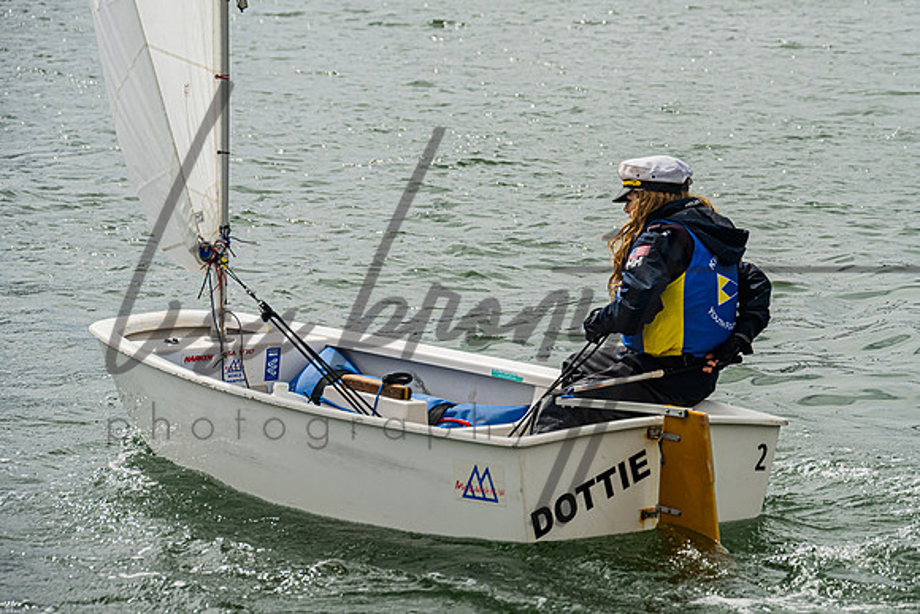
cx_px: 578
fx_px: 3338
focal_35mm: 131
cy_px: 305
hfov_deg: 15.7
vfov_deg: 10.5
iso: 320
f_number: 6.3
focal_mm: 104
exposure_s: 1/3200
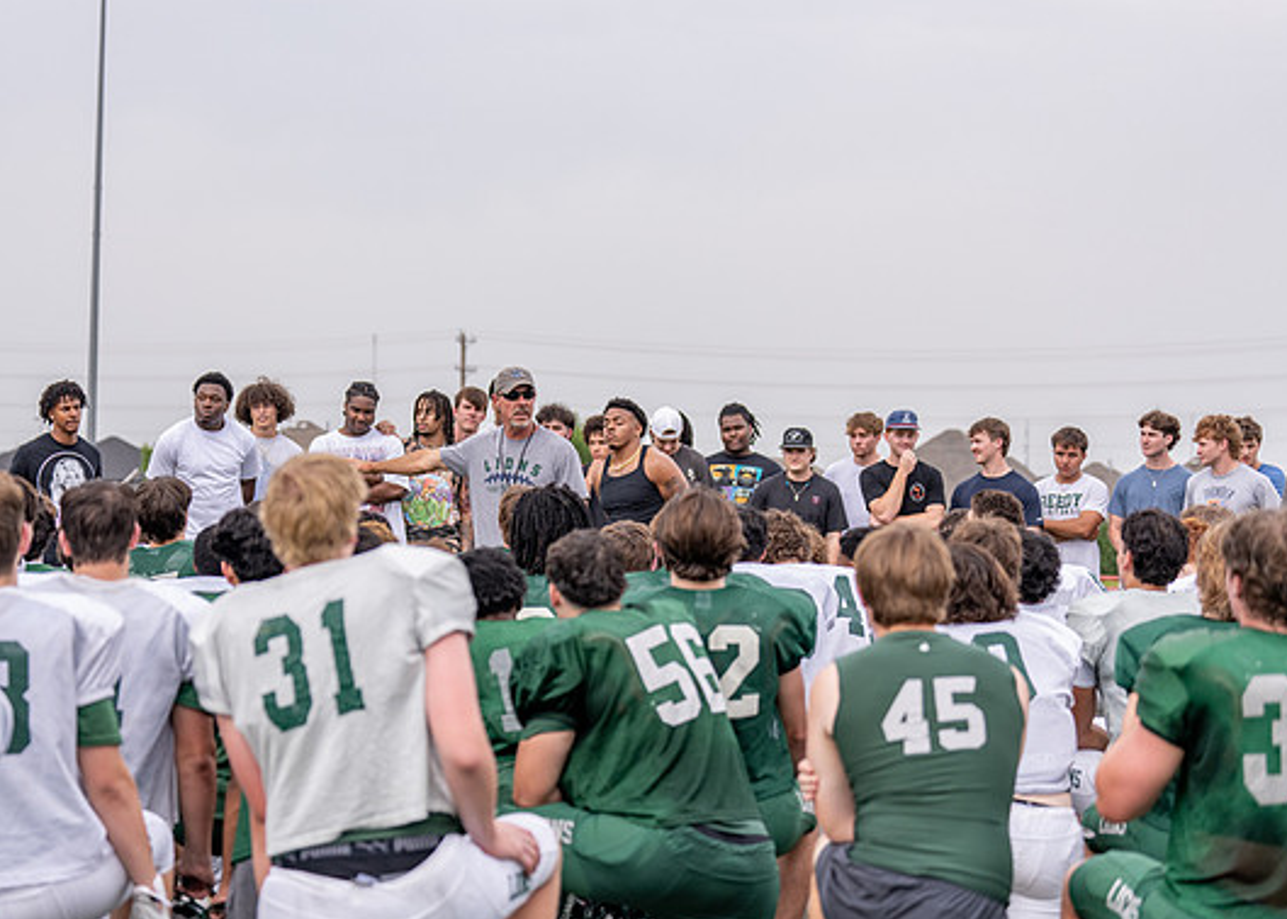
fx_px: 2998
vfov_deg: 17.4
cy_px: 456
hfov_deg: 24.2
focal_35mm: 82
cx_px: 582
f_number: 2.8
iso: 500
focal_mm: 70
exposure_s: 1/3200
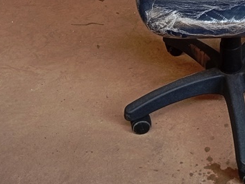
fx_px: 553
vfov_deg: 17.5
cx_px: 234
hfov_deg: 24.1
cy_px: -68
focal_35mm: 78
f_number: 1.8
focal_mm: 3.98
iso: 129
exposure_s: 1/60
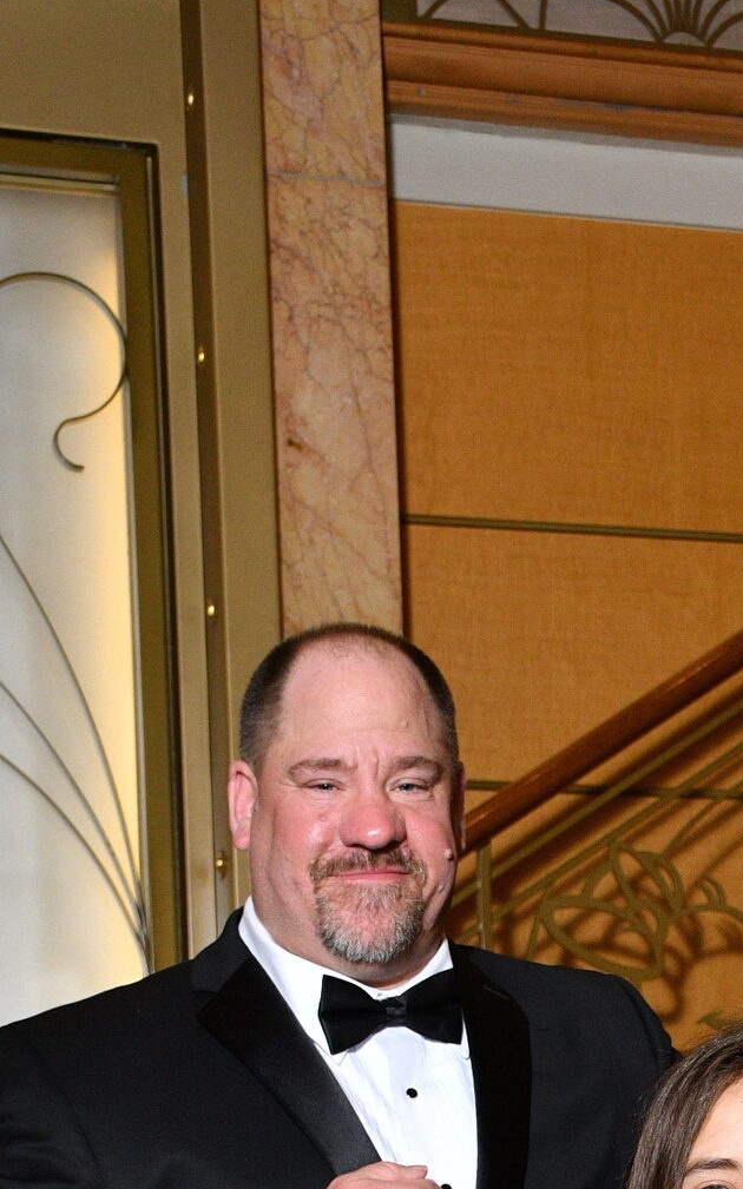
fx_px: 3145
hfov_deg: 13.2
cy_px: 1217
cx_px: 830
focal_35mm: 97
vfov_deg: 20.7
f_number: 5.6
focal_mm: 27
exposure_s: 1/125
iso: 800
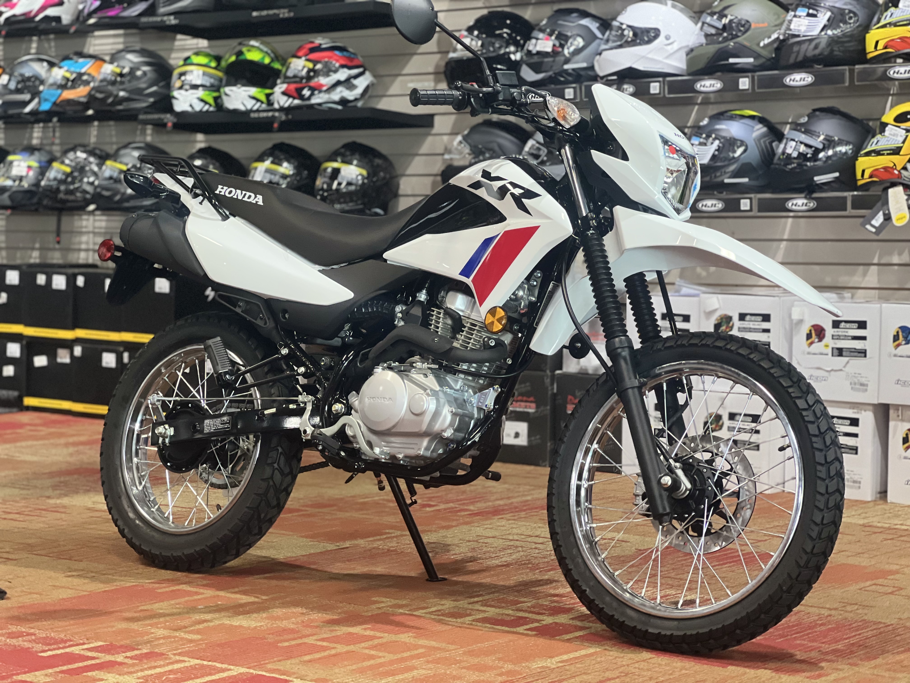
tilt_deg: -3.1
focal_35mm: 77
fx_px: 2024
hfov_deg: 25.3
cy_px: 342
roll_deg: -1.3
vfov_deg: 19.1
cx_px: 455
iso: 320
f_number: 2.8
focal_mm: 9
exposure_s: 1/30
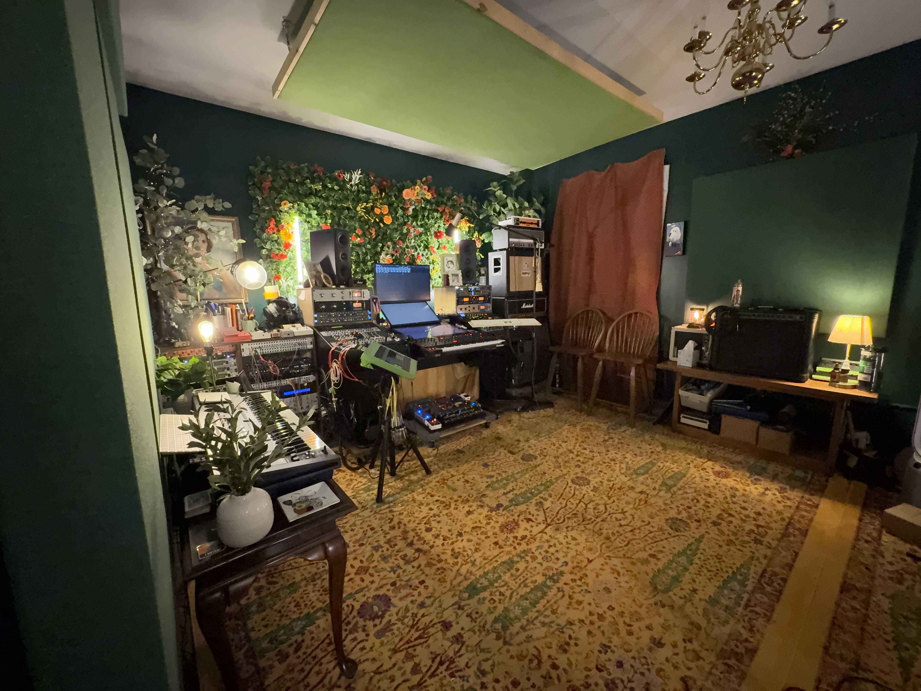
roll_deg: +1.2
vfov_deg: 85.7
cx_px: 460
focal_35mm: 14
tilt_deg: -8.8
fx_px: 372
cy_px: 346
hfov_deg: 102.1
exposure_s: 1/40
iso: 1250
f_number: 2.2
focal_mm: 2.22
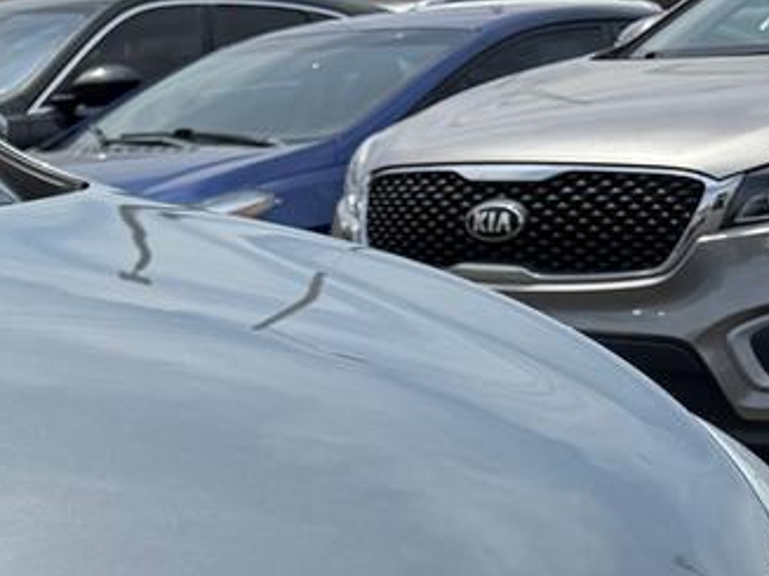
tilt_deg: -20.0
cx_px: -459
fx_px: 2087
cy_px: 879
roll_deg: +1.2
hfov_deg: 18.1
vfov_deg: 14.6
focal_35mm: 94
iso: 80
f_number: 1.78
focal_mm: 6.76
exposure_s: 1/6410
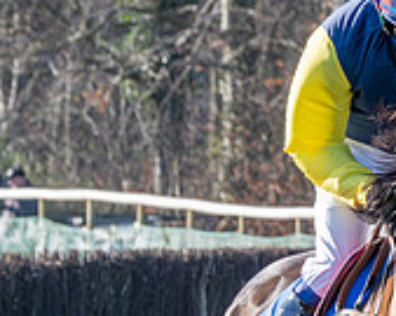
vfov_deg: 1.9
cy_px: 417
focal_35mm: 802
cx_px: 646
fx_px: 9394
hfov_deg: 2.4
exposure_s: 1/1250
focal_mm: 126
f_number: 5
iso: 400
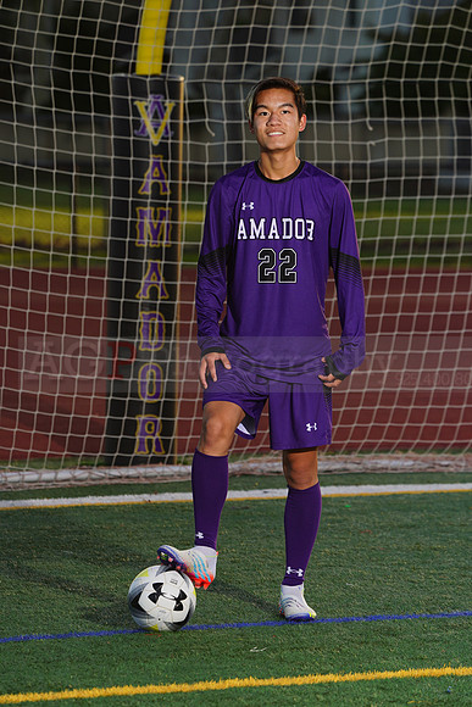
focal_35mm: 247
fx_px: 4854
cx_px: 236
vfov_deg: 8.3
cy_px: 354
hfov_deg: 5.6
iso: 100
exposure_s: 1/200
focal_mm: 247
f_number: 7.1
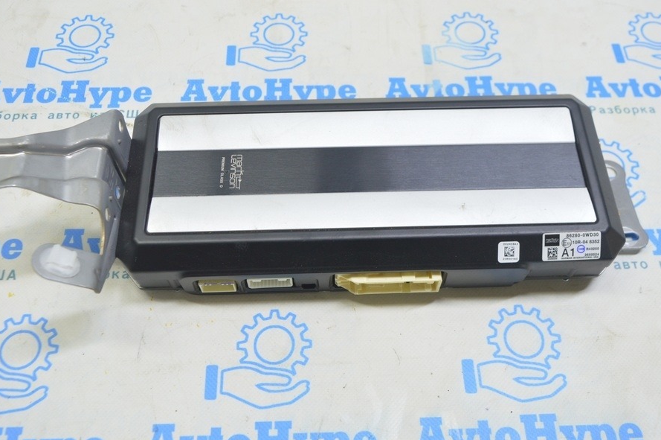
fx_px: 697
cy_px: 218
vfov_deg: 35.0
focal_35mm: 38
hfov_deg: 50.7
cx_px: 323
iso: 400
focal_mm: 22
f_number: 5.6
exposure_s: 1/20
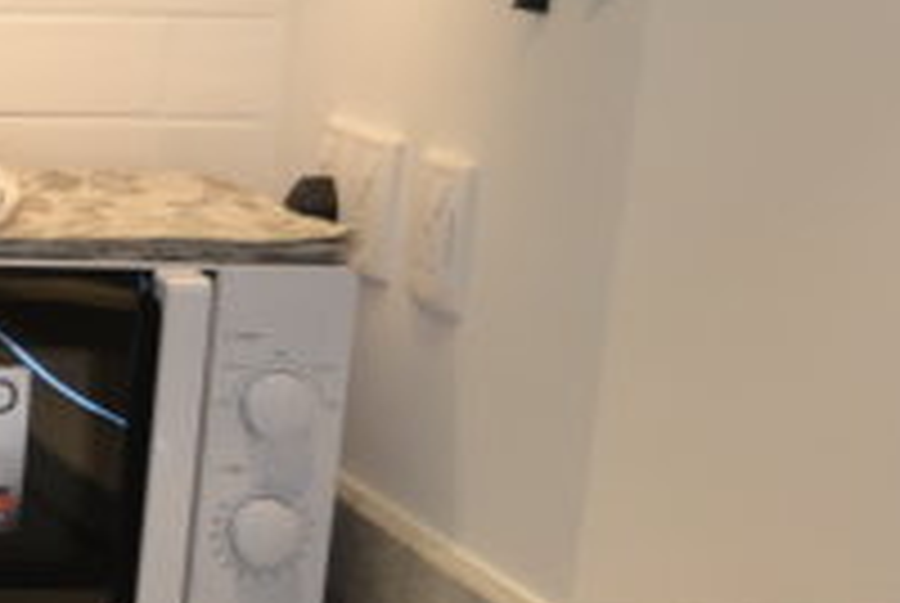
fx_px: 3455
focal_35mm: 138
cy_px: 695
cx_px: -1094
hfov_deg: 12.4
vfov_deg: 9.8
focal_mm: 18
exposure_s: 1/50
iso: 400
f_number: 3.5
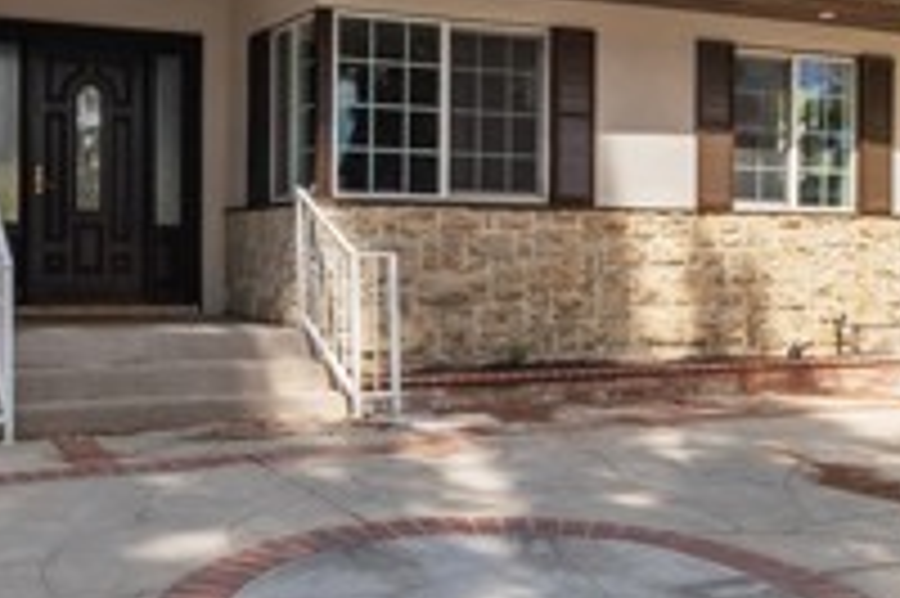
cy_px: 218
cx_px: 387
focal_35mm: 48
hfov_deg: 41.1
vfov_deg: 27.9
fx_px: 1199
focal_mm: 10
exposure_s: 1/250
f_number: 9
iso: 200
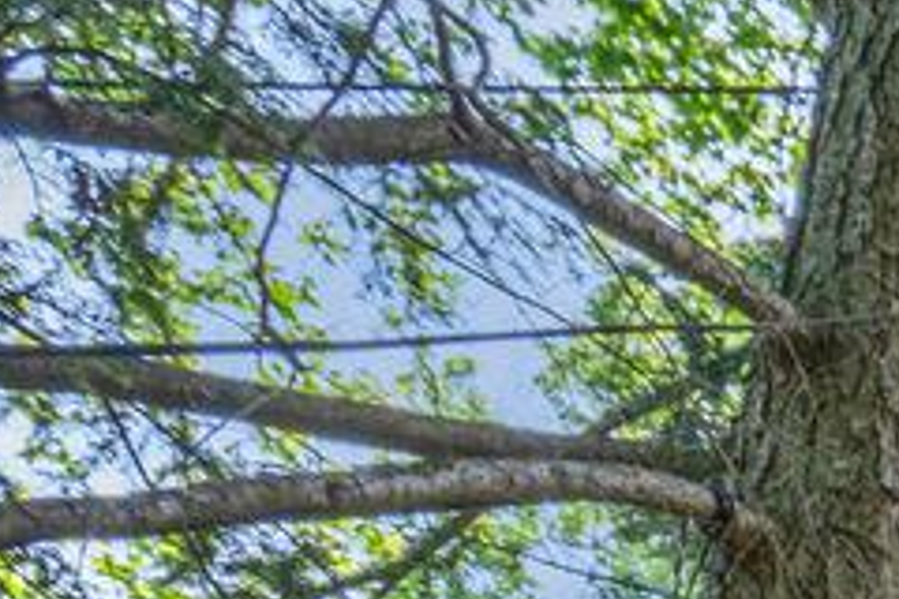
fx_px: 2872
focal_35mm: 115
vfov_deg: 8.8
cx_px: 2727
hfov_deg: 11.0
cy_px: 2010
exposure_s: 1/60
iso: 200
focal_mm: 16
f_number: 8
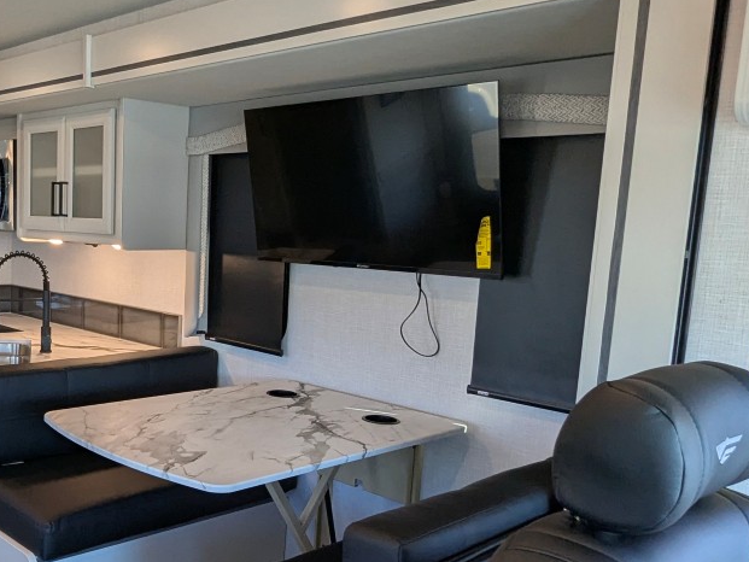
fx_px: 779
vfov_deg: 39.5
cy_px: 329
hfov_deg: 48.9
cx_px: 171
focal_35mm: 36
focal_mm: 2.35
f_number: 2.2
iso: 179
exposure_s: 1/110
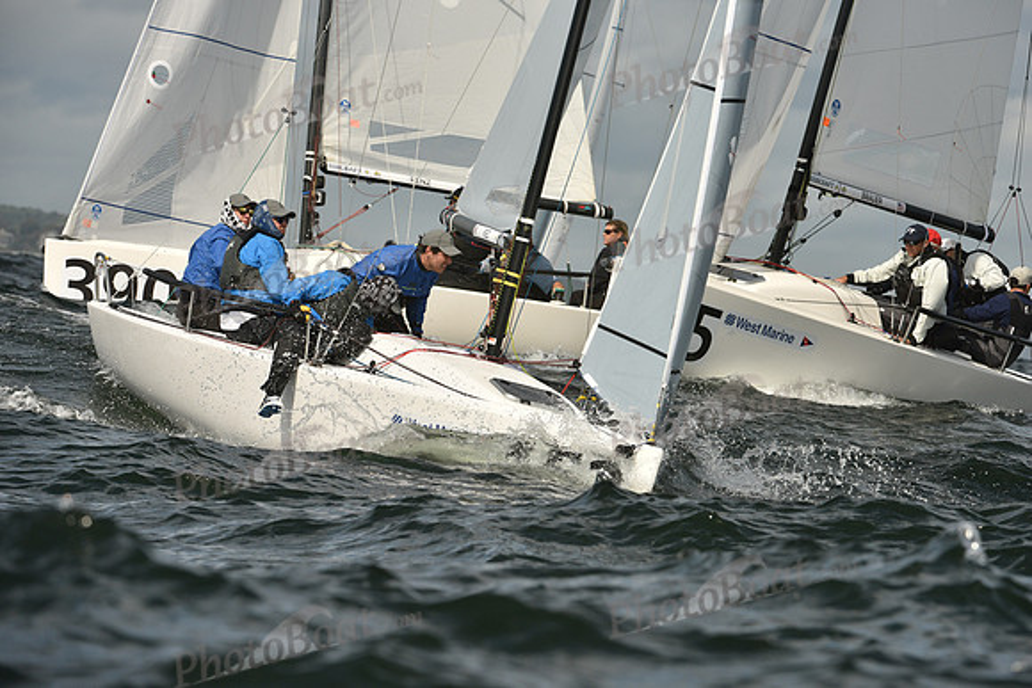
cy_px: 344
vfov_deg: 4.7
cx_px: 516
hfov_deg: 7.1
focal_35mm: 290
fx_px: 8315
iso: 320
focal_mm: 290
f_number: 9
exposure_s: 1/1250
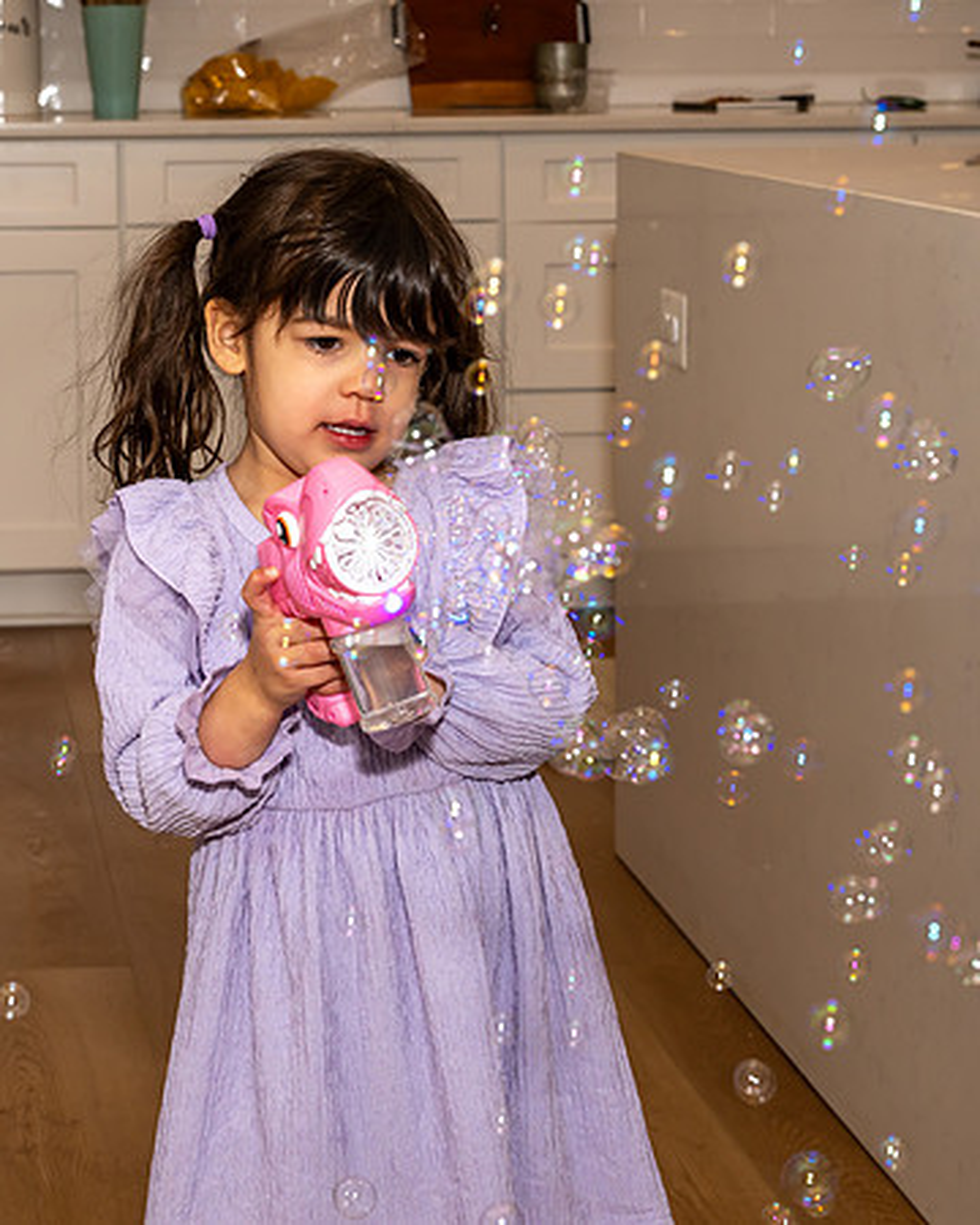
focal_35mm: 86
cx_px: 326
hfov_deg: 17.9
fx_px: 3109
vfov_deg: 22.3
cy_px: 517
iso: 640
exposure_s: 1/250
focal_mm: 51
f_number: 8
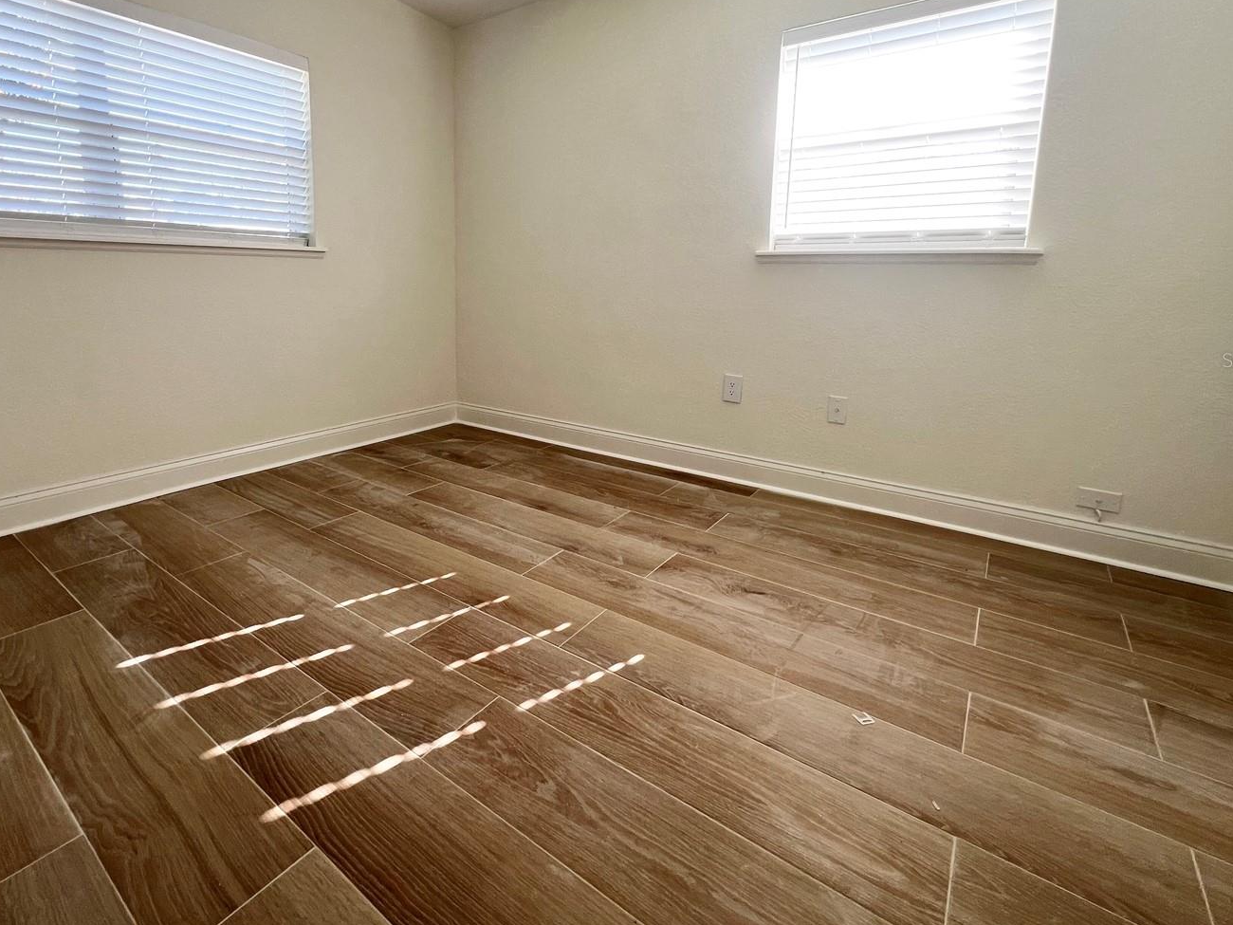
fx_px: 570
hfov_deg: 94.2
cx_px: 553
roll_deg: -2.2
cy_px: 360
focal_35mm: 16
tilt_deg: -8.6
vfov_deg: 77.0
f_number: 1.8
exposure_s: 1/99
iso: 50
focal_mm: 1.57
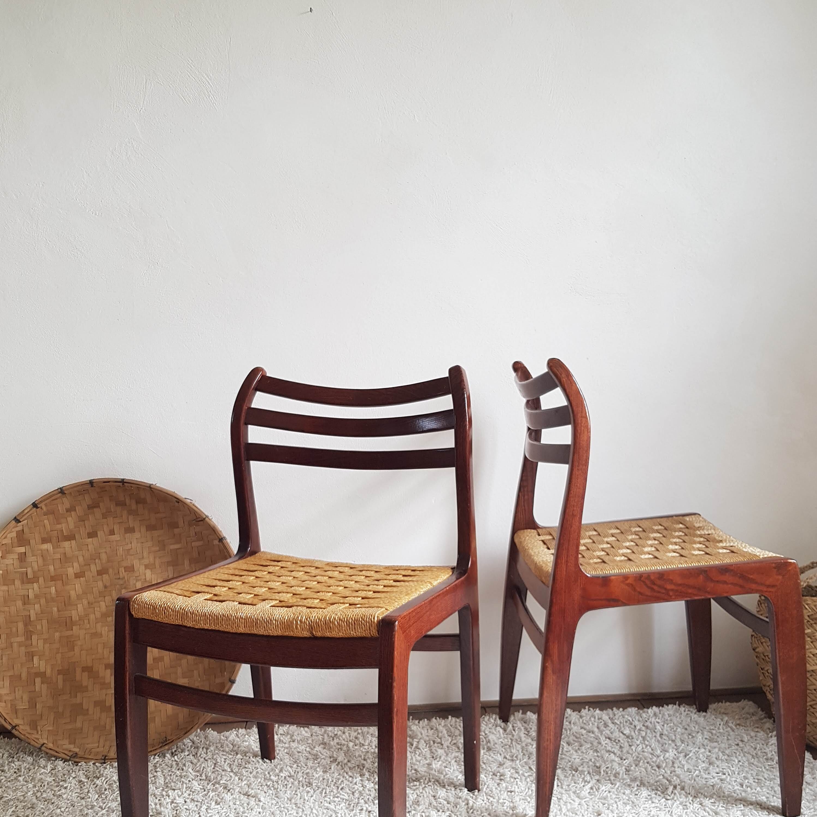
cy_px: 476
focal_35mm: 31
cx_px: 408
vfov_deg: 52.3
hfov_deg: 52.5
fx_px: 828
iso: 50
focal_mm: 4.2
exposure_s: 1/50
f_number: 1.7
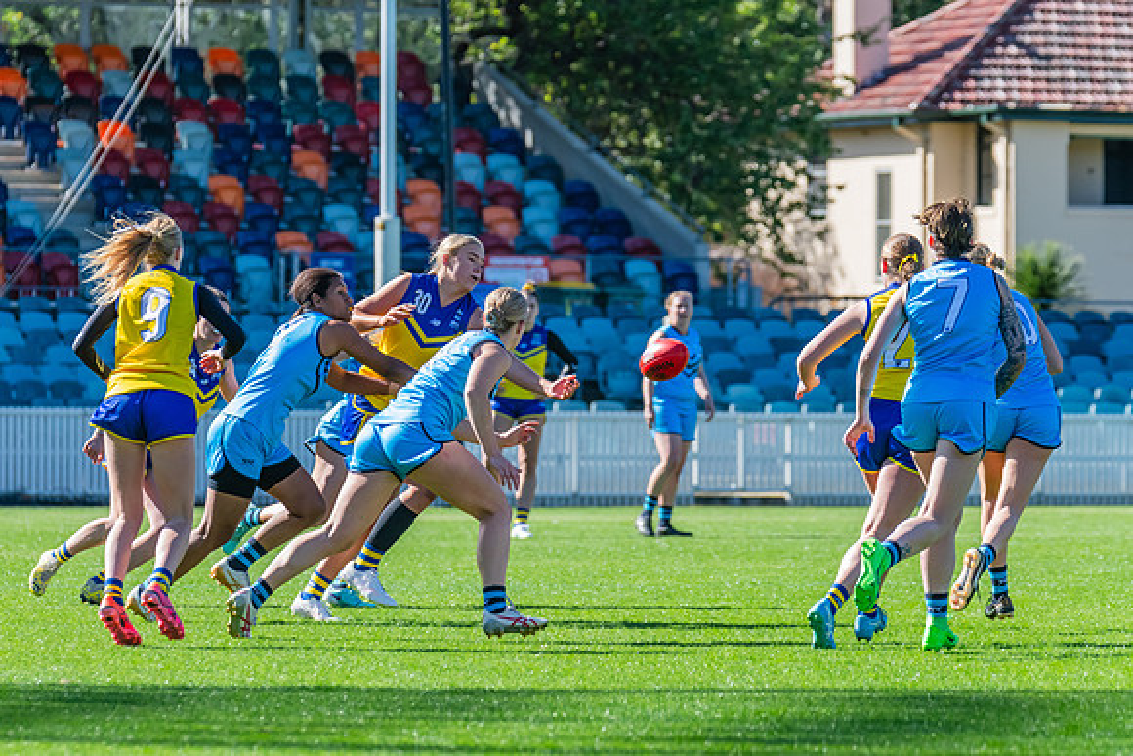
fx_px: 10433
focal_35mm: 331
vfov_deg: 4.1
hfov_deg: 6.2
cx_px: 448
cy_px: 321
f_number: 7.1
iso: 800
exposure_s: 1/1250
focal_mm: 270
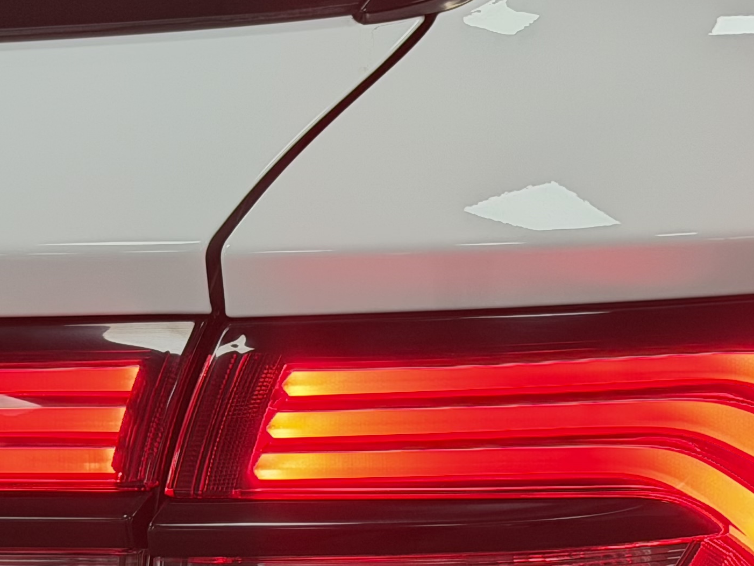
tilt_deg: -10.1
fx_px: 3006
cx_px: 324
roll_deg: +1.6
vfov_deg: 10.7
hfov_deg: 14.3
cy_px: 438
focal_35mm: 138
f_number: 1.78
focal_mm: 6.76
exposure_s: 1/100
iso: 160
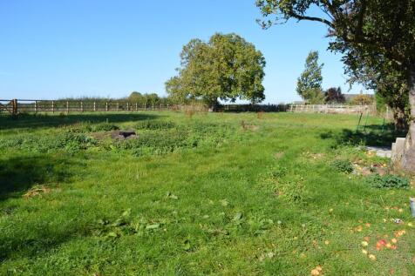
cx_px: 208
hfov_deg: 67.4
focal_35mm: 27
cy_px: 138
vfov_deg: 47.9
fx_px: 311
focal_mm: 18
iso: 100
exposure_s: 1/250
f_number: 8
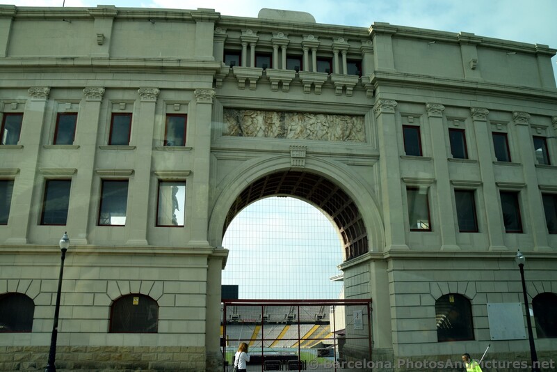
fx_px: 418
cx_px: 278
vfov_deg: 47.9
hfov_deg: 67.4
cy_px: 186
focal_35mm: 27
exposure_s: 1/250
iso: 400
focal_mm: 18
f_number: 8
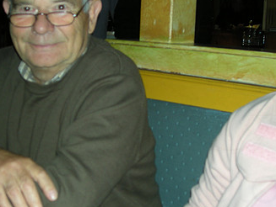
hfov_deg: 31.2
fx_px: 495
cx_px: 148
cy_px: 97
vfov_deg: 23.7
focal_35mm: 62
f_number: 2.8
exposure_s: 1/60
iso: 52
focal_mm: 5.7
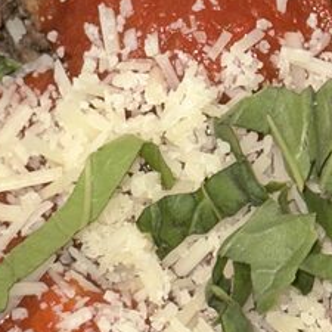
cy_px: 235
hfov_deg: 7.7
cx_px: 313
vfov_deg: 7.7
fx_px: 2452
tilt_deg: -78.4
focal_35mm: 226
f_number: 1.78
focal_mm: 6.86
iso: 64
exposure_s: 1/49
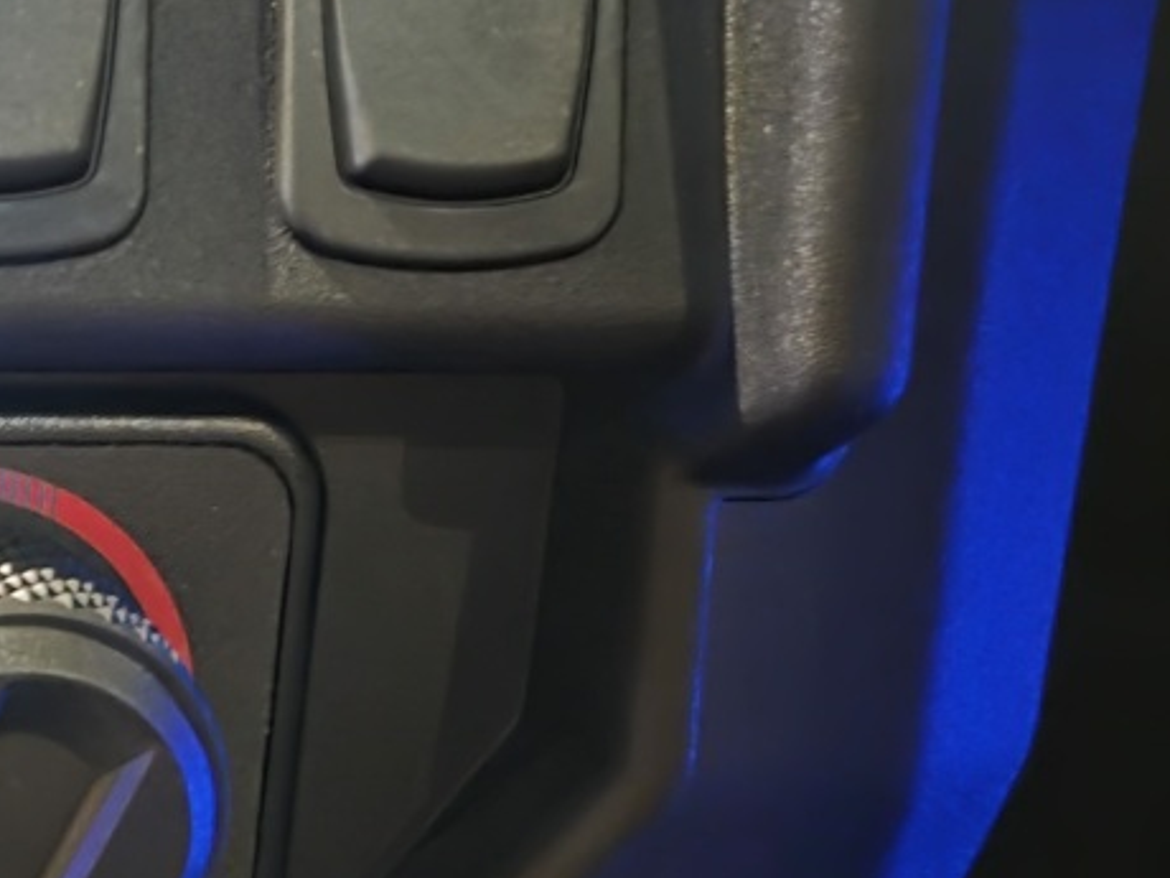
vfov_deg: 18.3
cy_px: 629
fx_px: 2704
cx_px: -621
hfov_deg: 20.6
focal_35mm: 80
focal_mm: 6.3
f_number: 1.7
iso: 3200
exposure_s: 1/11.8
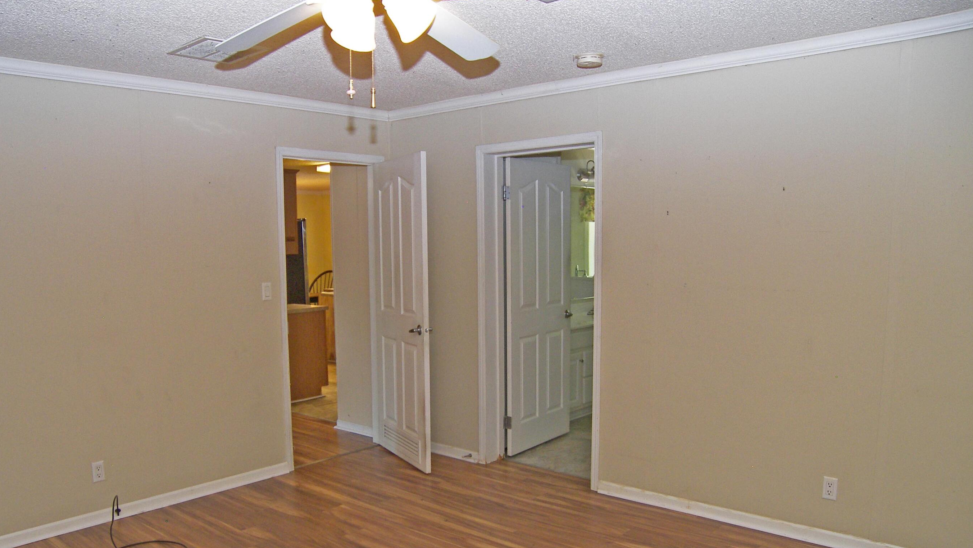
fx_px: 748
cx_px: 438
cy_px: 339
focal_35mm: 29
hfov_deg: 65.9
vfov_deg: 39.9
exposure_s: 1/30
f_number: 2.8
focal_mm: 5
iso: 100
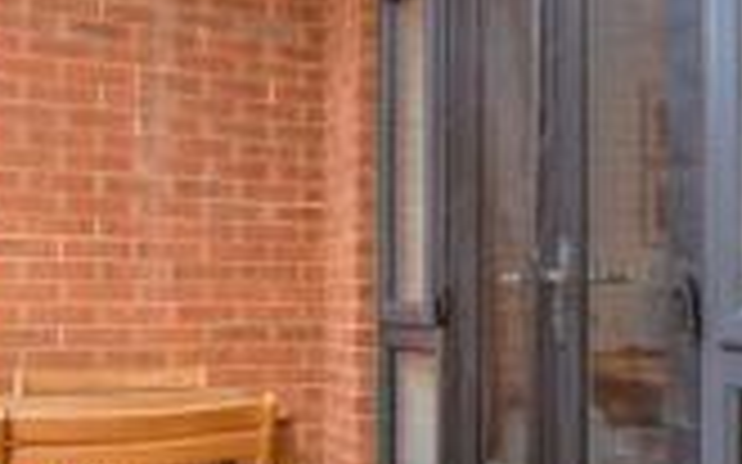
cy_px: 309
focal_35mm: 44
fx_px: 889
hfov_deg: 43.6
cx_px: 571
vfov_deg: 29.0
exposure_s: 1/60
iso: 200
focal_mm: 10
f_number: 8
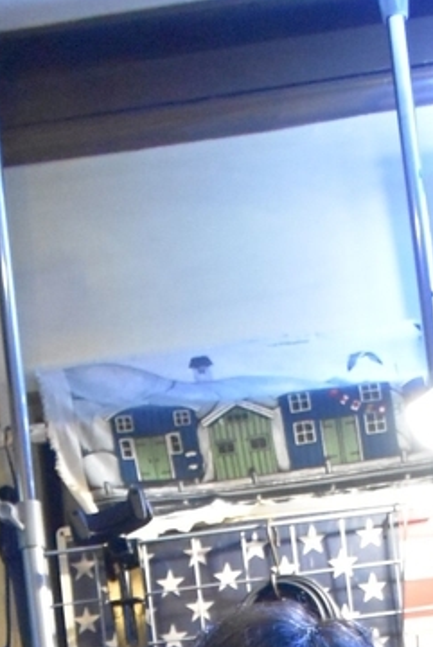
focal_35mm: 110
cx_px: 244
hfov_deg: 12.5
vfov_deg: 16.5
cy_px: 1033
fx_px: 1979
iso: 8000
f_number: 3.5
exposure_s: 1/60
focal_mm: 22
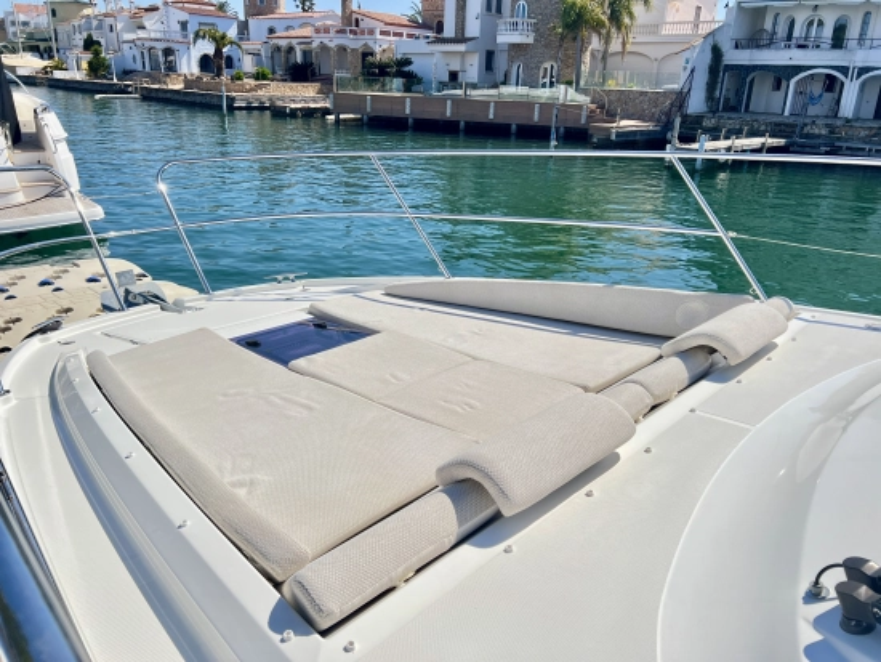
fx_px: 662
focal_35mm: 26
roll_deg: -0.9
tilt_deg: -22.0
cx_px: 440
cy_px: 331
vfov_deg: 53.1
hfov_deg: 67.3
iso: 50
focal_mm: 5.7
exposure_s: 1/3257
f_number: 1.5
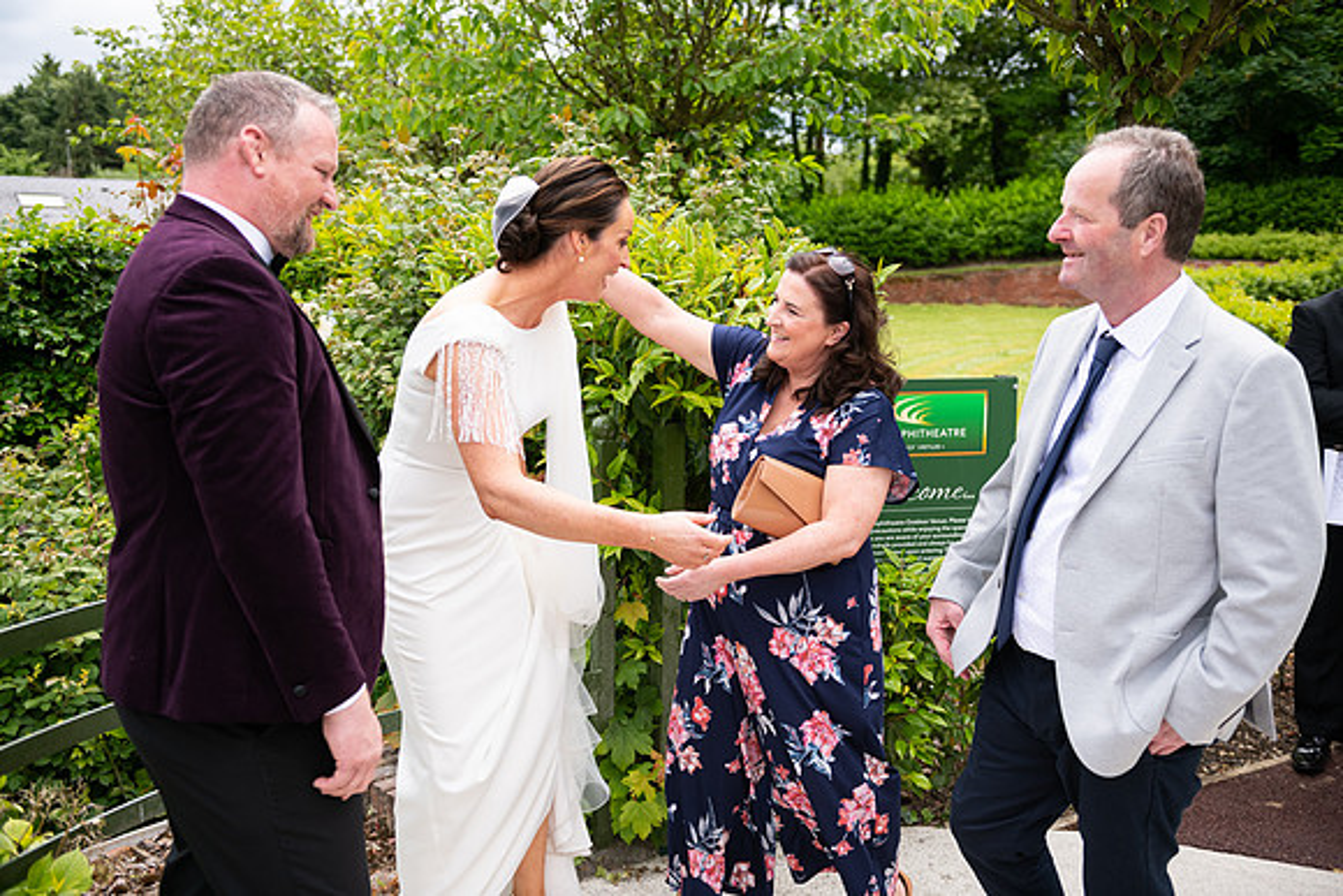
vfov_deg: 37.9
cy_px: 448
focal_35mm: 35
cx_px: 672
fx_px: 1306
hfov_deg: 54.4
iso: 250
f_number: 3.5
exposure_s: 1/2000
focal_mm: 35
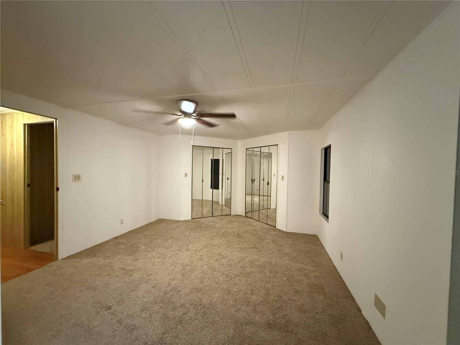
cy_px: 172
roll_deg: -1.1
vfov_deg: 85.7
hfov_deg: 102.1
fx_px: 186
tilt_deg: -0.4
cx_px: 230
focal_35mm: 14
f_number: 2.2
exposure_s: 1/60
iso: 1250
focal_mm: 2.22
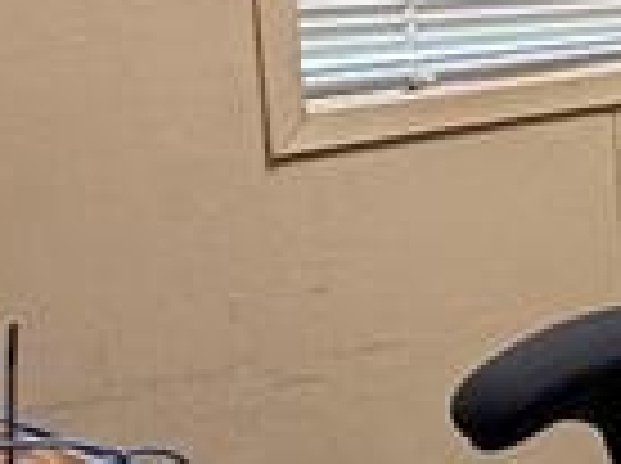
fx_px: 1862
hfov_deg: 13.4
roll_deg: -0.2
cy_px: 77
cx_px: 1526
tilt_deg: -6.6
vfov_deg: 14.1
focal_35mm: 104
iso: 320
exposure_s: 1/120
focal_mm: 2.22
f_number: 2.2
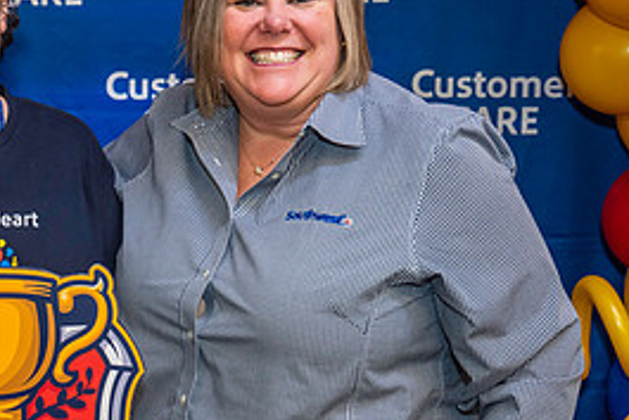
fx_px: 1643
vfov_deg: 14.6
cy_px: 205
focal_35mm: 94
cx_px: 81
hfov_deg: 21.3
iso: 1250
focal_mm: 43
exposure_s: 1/160
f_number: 4
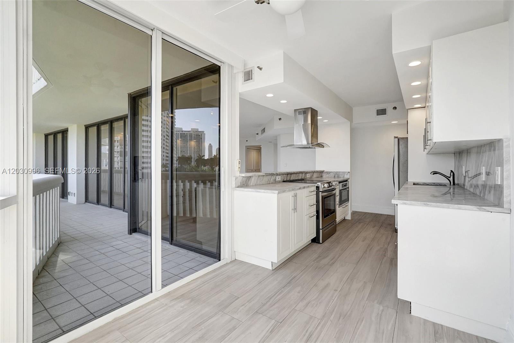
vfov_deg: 72.1
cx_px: 257
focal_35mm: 16
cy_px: 172
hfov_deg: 95.0
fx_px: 236
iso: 640
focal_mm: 16.5
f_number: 13
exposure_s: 1/40
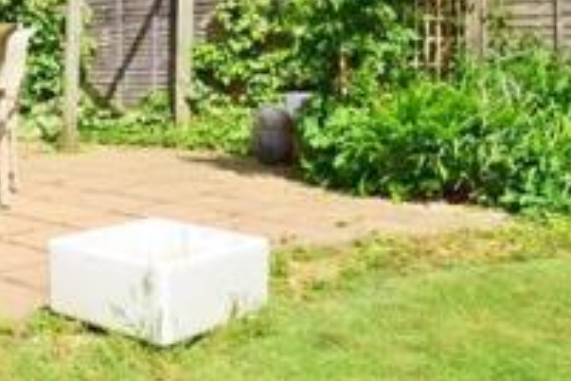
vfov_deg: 26.8
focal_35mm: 49
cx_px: -125
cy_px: 53
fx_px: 777
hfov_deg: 32.7
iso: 160
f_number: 22
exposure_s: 1/200
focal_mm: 10
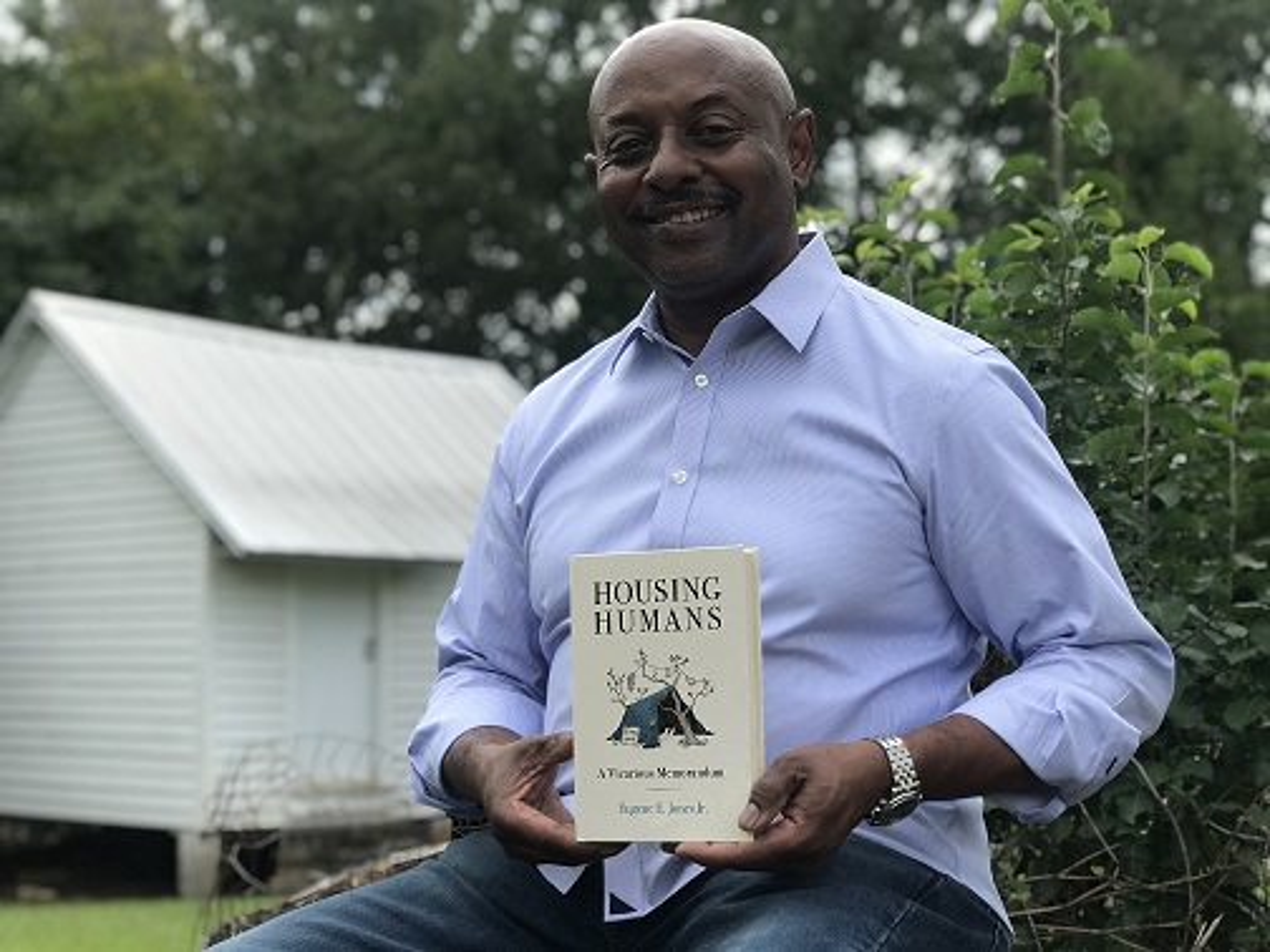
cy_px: 476
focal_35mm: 57
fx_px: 2091
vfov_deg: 25.7
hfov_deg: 33.8
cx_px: 635
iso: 20
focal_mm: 6.6
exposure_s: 1/329
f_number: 2.8
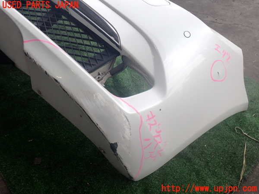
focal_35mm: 30
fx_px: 224
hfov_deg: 60.0
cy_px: 97
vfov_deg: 46.8
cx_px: 130
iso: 100
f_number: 3.2
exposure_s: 1/320
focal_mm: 5.4
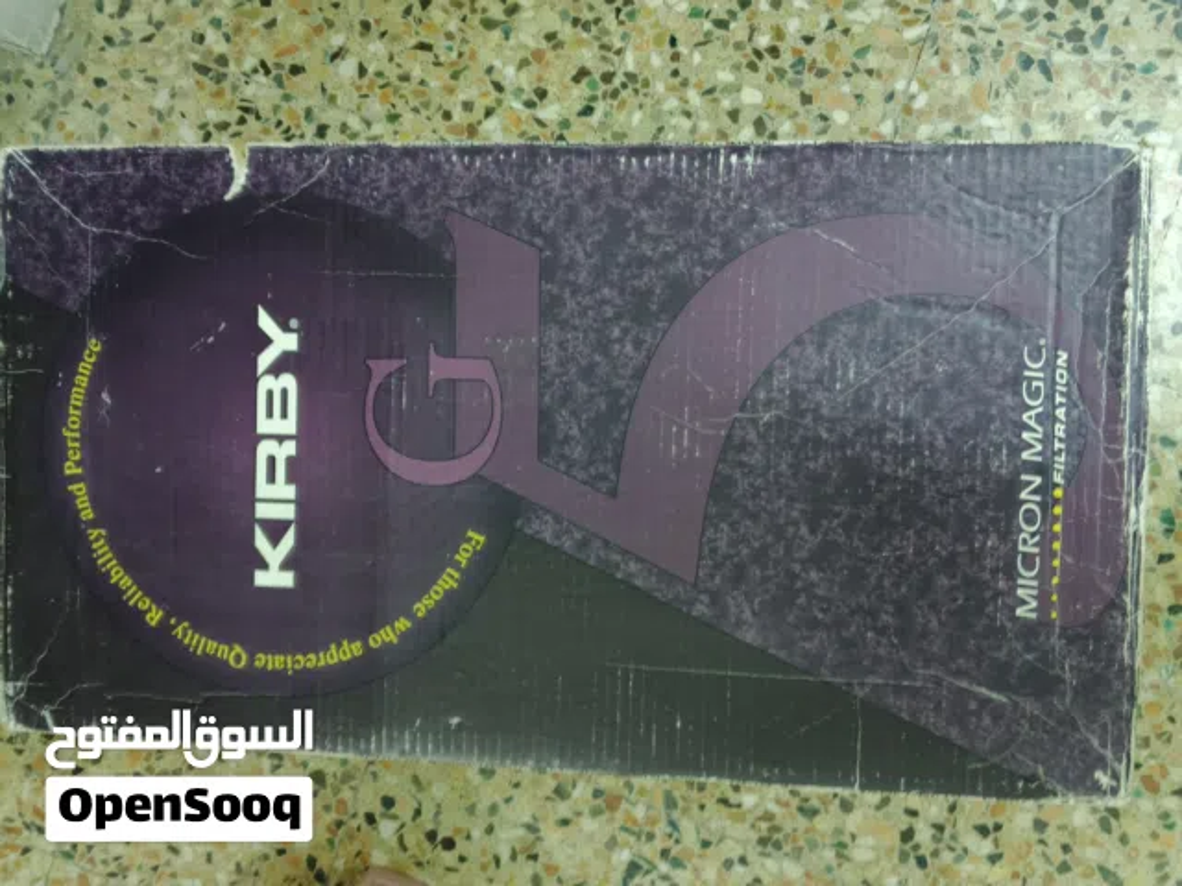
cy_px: 443
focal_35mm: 23
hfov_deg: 73.9
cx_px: 591
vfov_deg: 58.9
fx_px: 785
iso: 961
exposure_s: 1/25
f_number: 1.6
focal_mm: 4.09
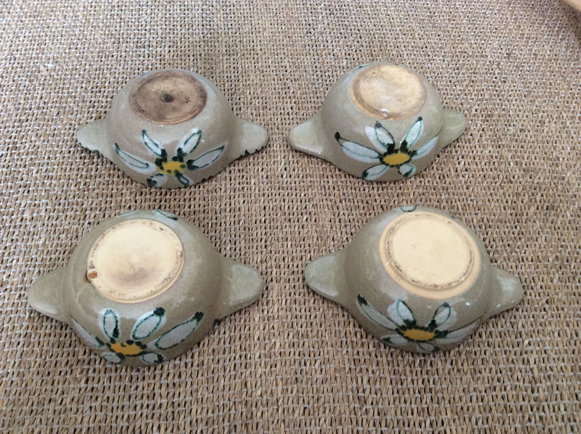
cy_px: 217
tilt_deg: -57.1
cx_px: 290
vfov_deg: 44.1
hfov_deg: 56.9
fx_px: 536
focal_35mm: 32
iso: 100
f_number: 2.4
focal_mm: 3.3
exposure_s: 1/25
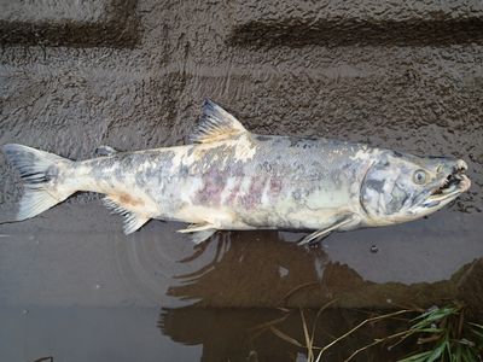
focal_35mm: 25
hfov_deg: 69.4
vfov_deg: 54.9
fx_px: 349
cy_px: 181
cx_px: 242
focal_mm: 4.5
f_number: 2
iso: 100
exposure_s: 1/60
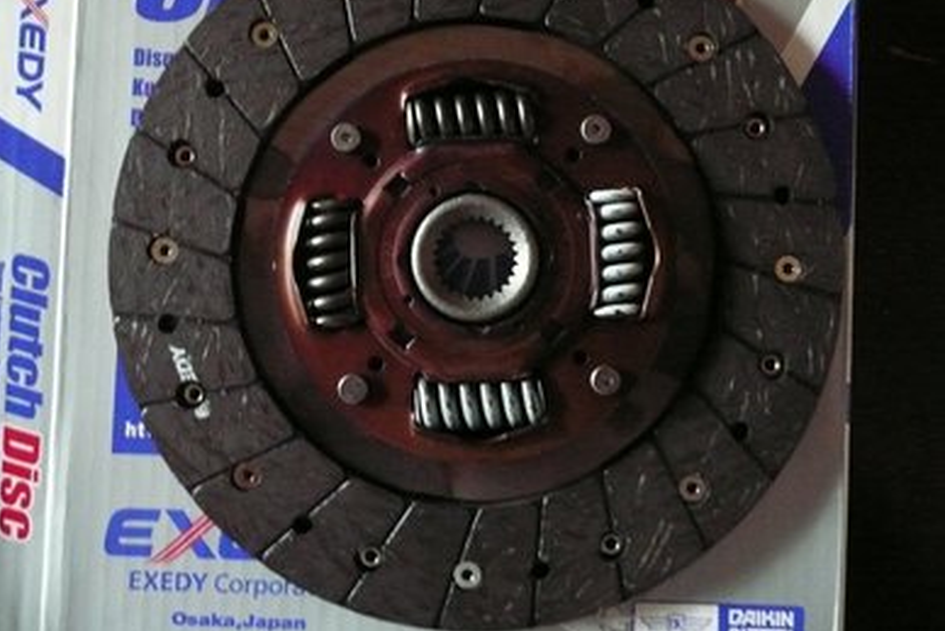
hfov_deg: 61.9
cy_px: 270
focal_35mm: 30
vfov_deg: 43.5
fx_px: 788
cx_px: 482
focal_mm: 4.6
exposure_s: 1/8
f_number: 3.3
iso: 800
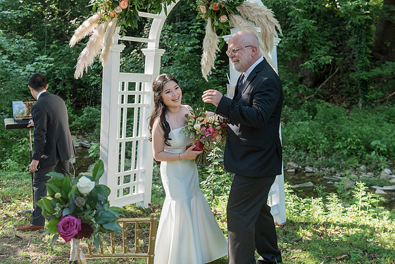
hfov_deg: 36.2
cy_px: 132
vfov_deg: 24.6
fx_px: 604
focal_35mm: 55
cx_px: 198
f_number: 4.5
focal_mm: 55
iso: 1000
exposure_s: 1/400
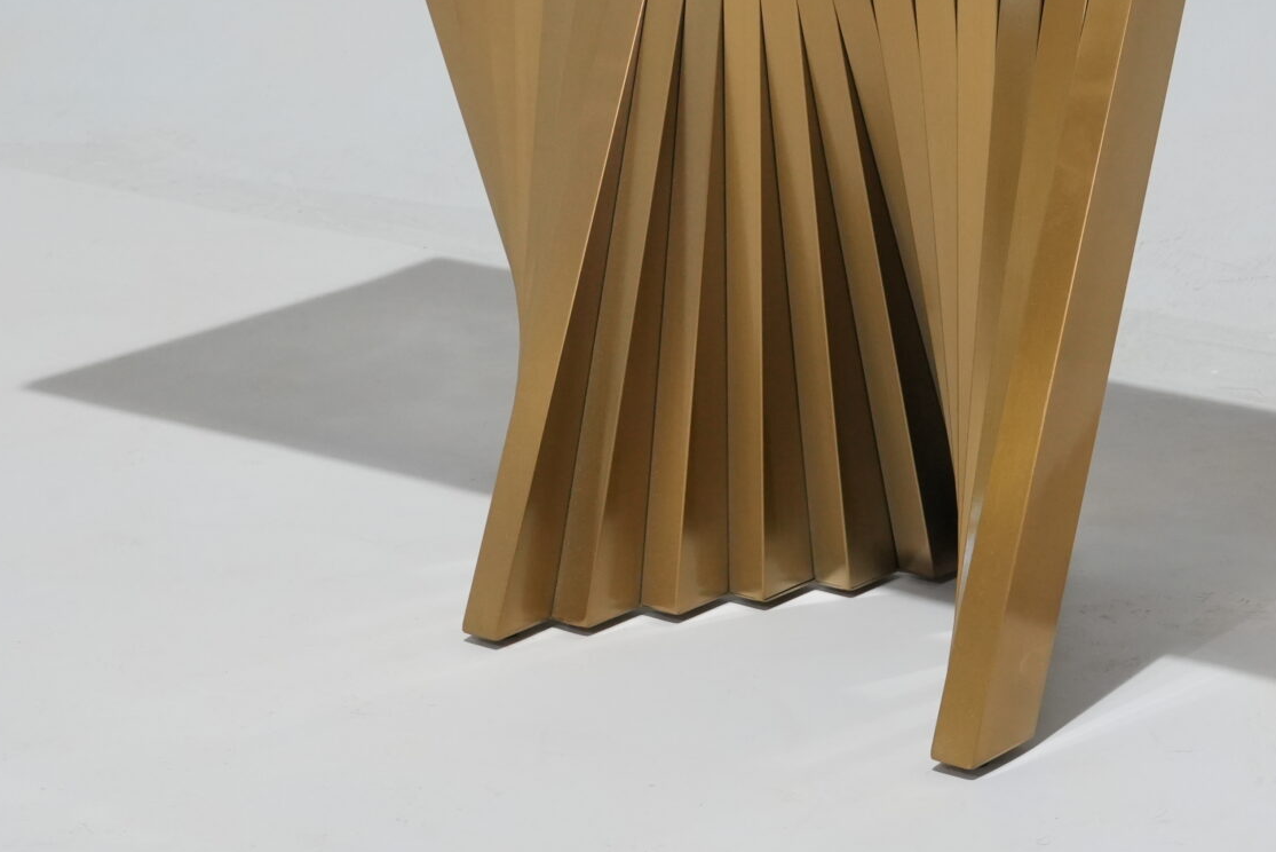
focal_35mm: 101
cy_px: -111
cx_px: 881
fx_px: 3581
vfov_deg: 13.3
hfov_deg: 20.1
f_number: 11
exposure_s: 1/6
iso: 2500
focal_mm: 44
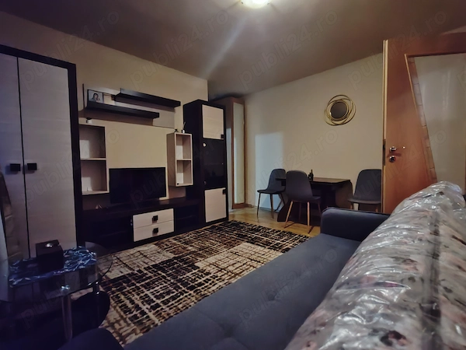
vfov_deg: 78.1
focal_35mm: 16
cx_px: 233
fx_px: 215
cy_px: 175
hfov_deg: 94.5
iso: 1600
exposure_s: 1/20
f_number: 2.2
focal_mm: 1.96
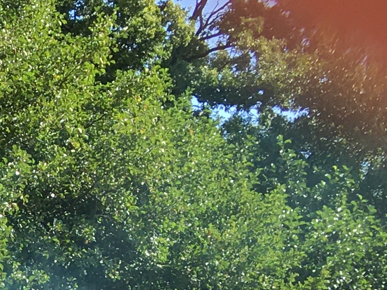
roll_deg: +0.0
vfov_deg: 9.2
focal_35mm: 150
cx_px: -374
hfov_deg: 11.8
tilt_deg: +2.1
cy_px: 622
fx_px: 1677
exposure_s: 1/493
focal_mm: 4.15
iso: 25
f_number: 2.2
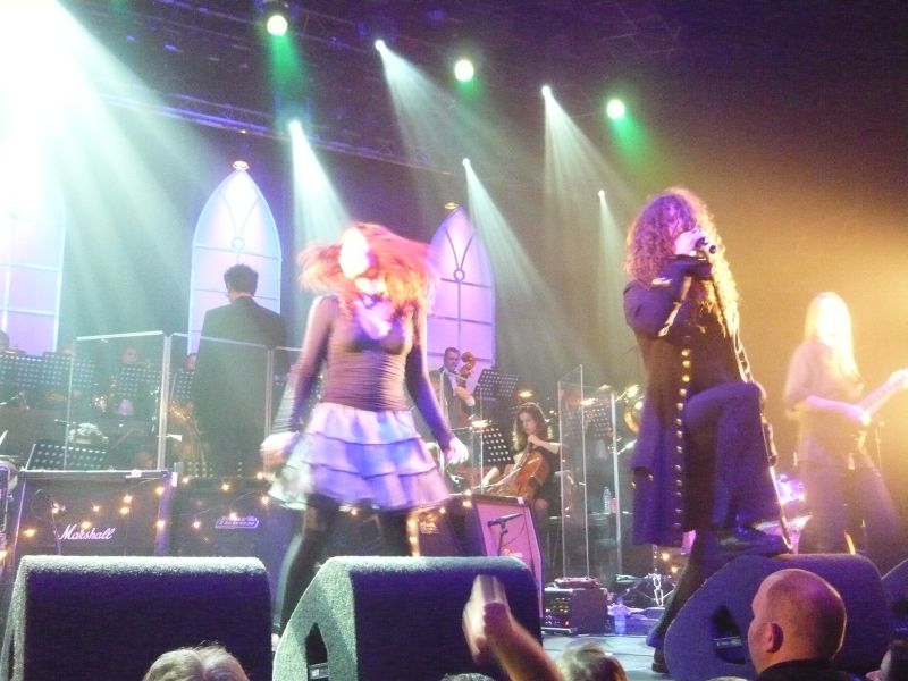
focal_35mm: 36
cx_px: 454
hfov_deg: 51.4
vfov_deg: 39.7
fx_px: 944
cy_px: 340
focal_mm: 5.8
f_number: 3.1
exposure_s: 1/15
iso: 1250
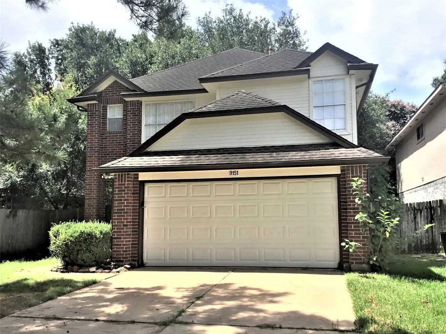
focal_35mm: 31
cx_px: 223
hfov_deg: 58.4
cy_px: 167
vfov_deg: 45.4
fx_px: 399
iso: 25
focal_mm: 3.3
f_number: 2.4
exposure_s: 1/981
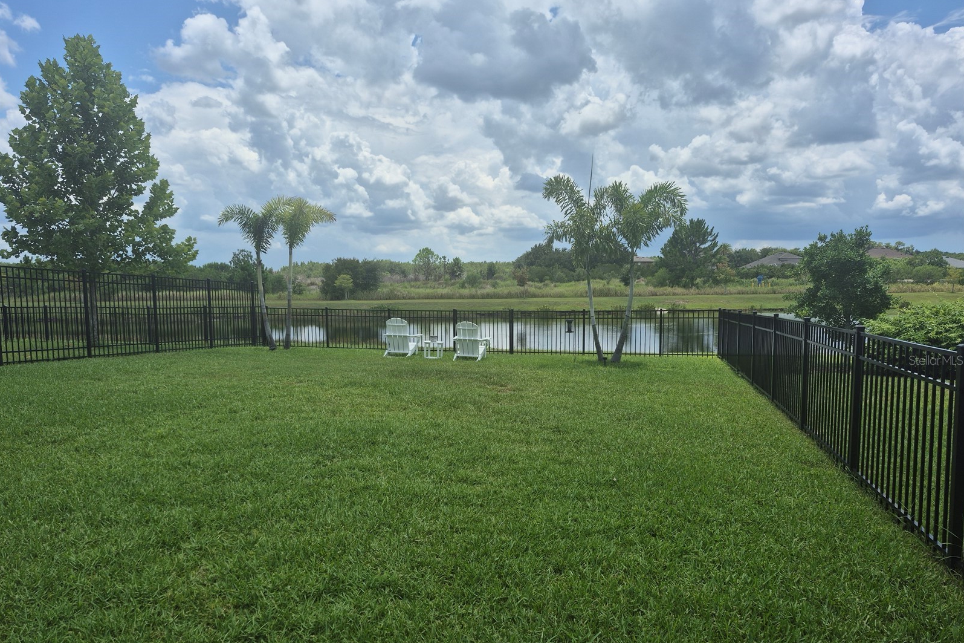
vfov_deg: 53.0
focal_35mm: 24
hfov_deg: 73.7
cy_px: 360
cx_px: 482
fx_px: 643
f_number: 1.8
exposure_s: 1/2856
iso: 25
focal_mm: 5.4
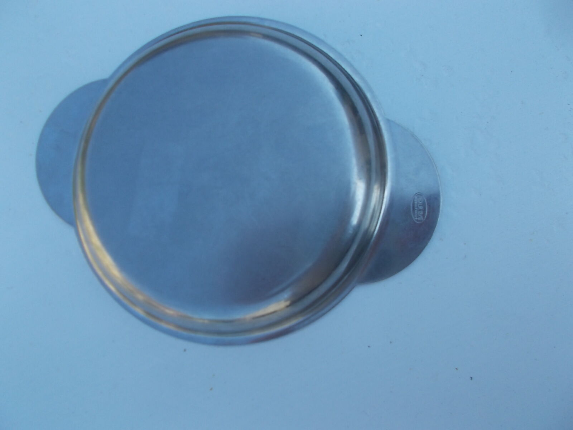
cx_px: 286
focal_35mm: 26
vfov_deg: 53.1
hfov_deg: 67.3
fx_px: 430
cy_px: 215
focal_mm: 4.6
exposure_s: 1/400
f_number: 3.2
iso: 80
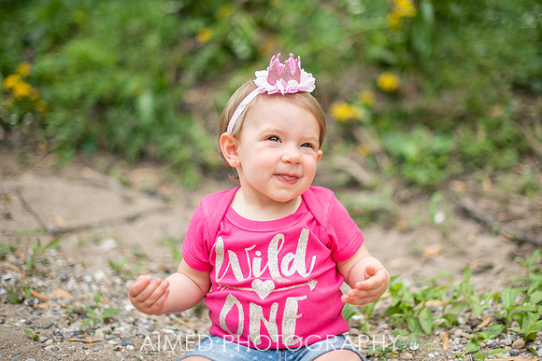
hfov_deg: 33.9
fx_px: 889
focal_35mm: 59
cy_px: 156
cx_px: 292
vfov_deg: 23.0
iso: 250
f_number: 1.4
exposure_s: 1/3200
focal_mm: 50
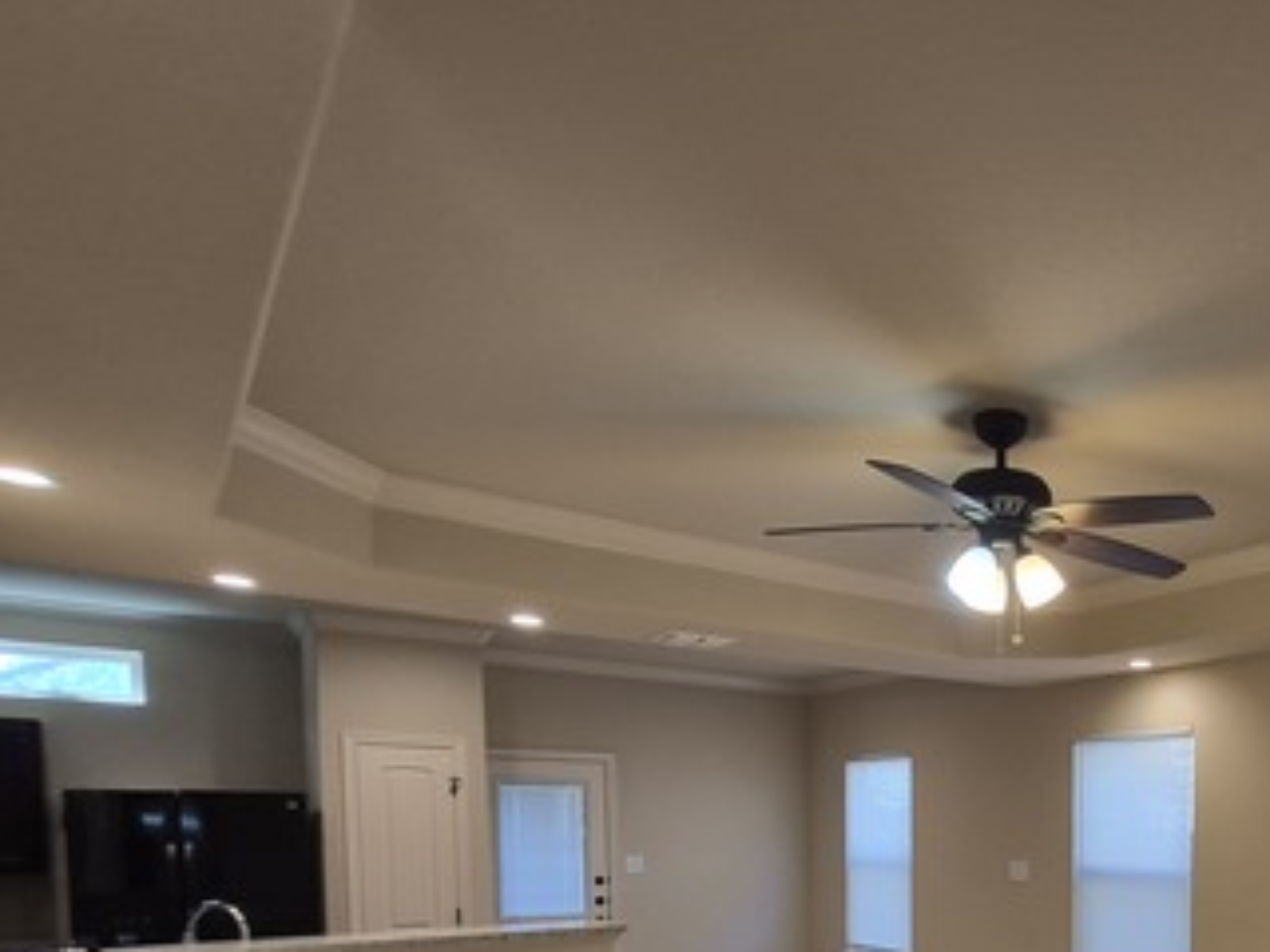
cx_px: 1072
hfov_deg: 60.1
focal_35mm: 26
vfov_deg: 47.1
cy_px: 877
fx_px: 954
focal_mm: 1.74
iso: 160
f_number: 2.2
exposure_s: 1/60
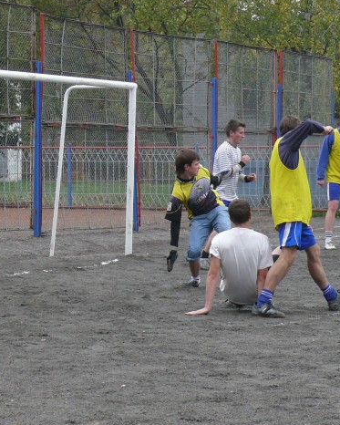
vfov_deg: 14.8
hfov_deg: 11.9
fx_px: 1635
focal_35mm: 130
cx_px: 241
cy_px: 208
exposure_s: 1/320
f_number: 3.2
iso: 200
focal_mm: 13.1
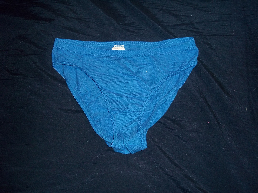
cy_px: 96
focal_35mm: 36
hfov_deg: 51.4
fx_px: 268
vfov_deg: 39.7
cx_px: 129
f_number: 3.1
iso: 160
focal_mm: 6.5
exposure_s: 1/30
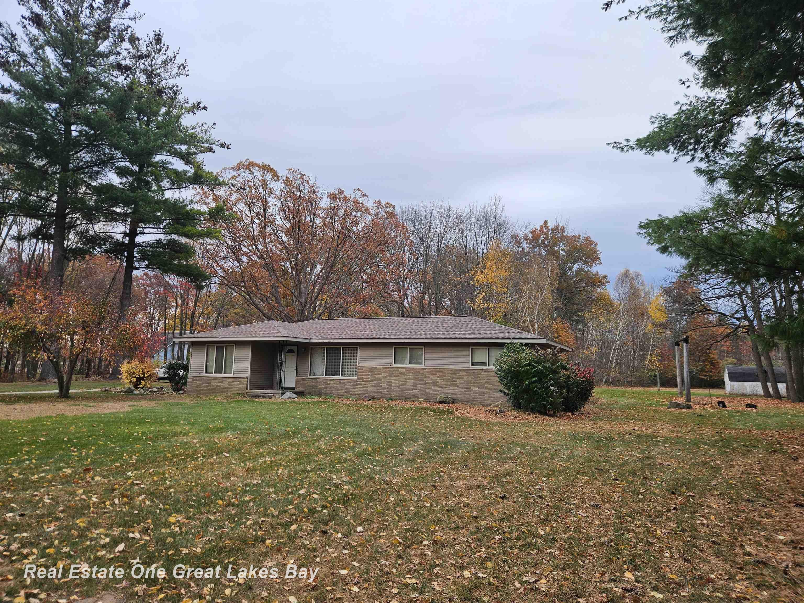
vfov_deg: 58.9
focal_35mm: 23
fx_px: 534
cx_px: 402
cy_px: 302
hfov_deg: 73.9
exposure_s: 1/208
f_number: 1.8
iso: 25
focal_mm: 5.4
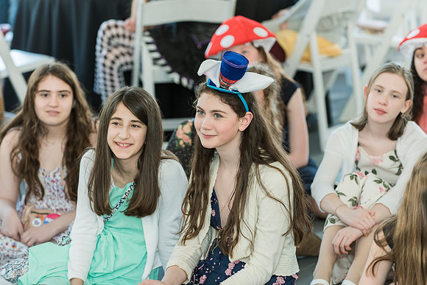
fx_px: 1779
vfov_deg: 9.2
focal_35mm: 150
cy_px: 142
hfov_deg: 13.7
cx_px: 214
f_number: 4
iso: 640
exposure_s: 1/160
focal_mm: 150
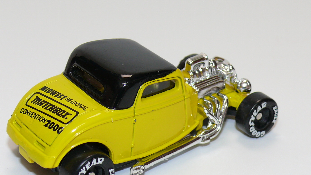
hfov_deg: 18.9
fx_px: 932
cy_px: 99
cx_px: 133
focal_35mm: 113
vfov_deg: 10.7
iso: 100
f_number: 4
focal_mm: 12.5
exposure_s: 1/40
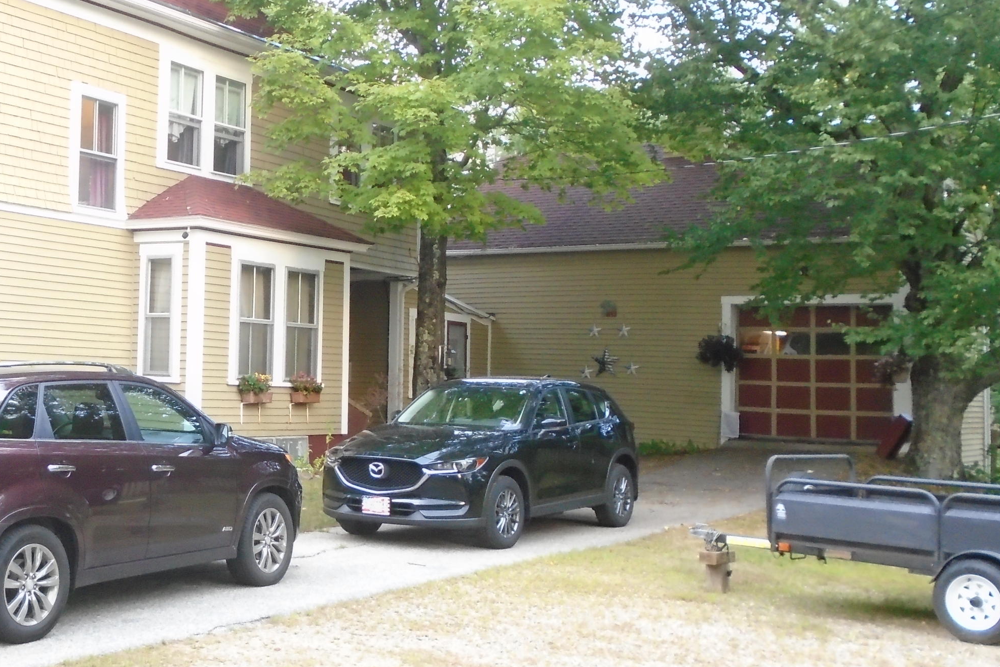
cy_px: 279
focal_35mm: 49
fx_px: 1361
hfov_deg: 39.3
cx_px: 251
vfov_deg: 27.5
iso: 400
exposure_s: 1/40
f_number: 3.5
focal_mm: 5.5
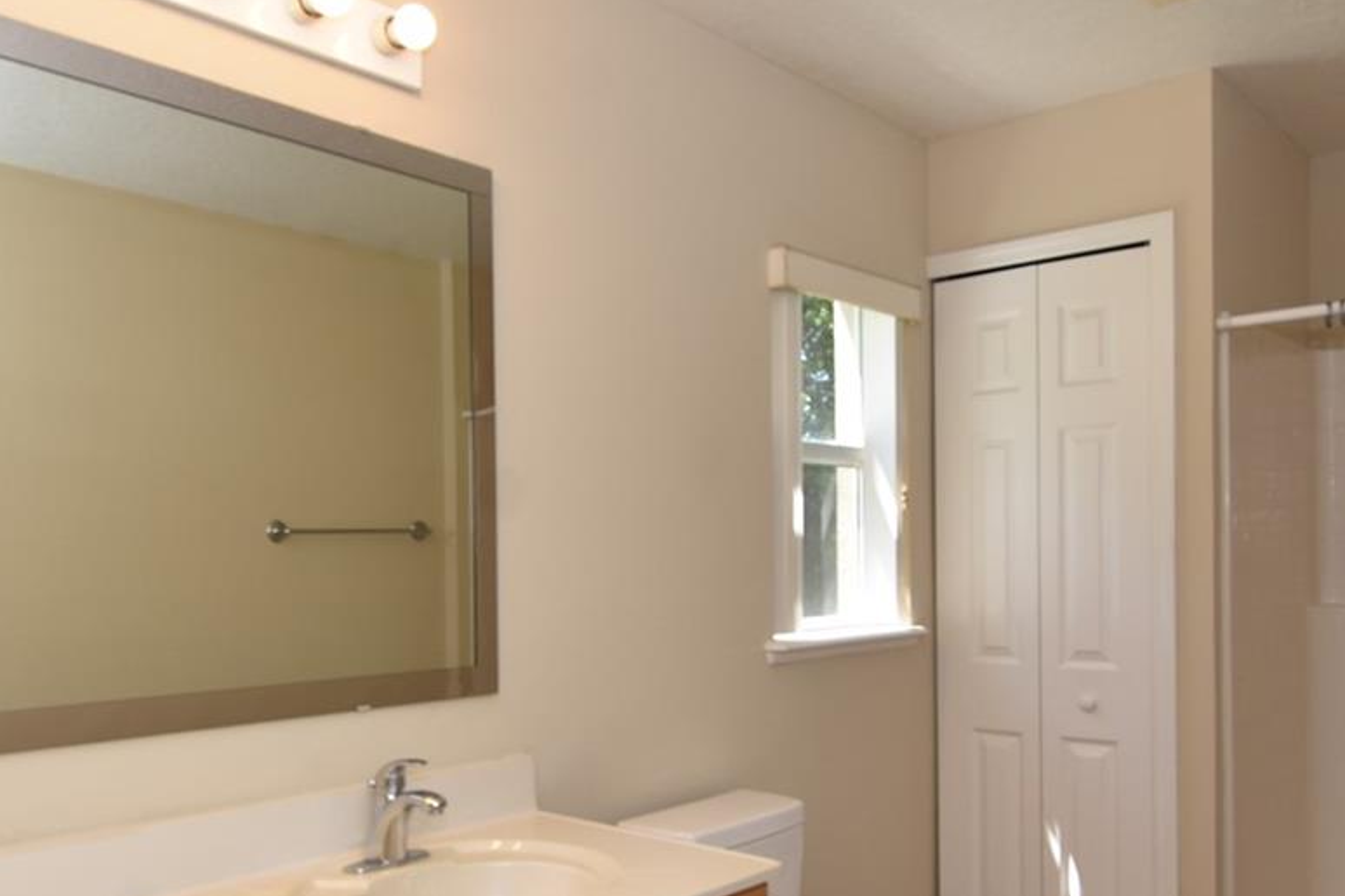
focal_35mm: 31
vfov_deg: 41.7
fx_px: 1158
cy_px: 611
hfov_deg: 60.3
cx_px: 653
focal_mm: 10
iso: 200
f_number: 5.6
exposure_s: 1/125
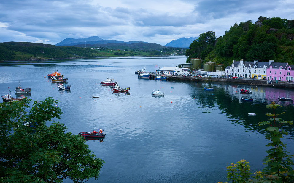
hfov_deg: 54.0
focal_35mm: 36
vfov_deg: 35.3
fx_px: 288
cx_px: 147
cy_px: 93
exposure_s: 1/40
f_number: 8
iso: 200
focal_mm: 35
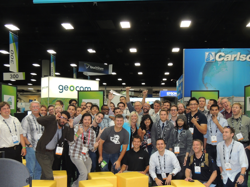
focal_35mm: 40
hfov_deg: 46.8
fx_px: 289
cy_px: 118
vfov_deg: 35.7
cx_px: 128
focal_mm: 5.3
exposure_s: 1/30
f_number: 3.1
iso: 280
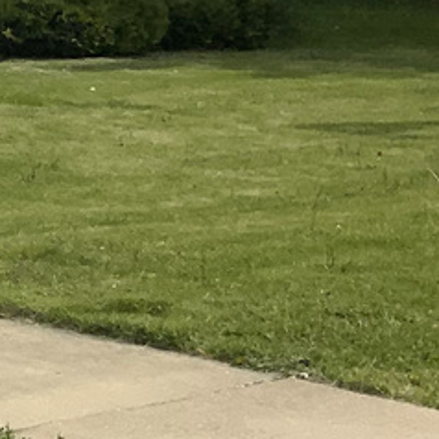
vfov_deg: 11.1
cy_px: -48
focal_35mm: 155
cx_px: -795
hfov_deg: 9.4
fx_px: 2224
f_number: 1.8
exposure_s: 1/3125
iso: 16
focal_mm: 3
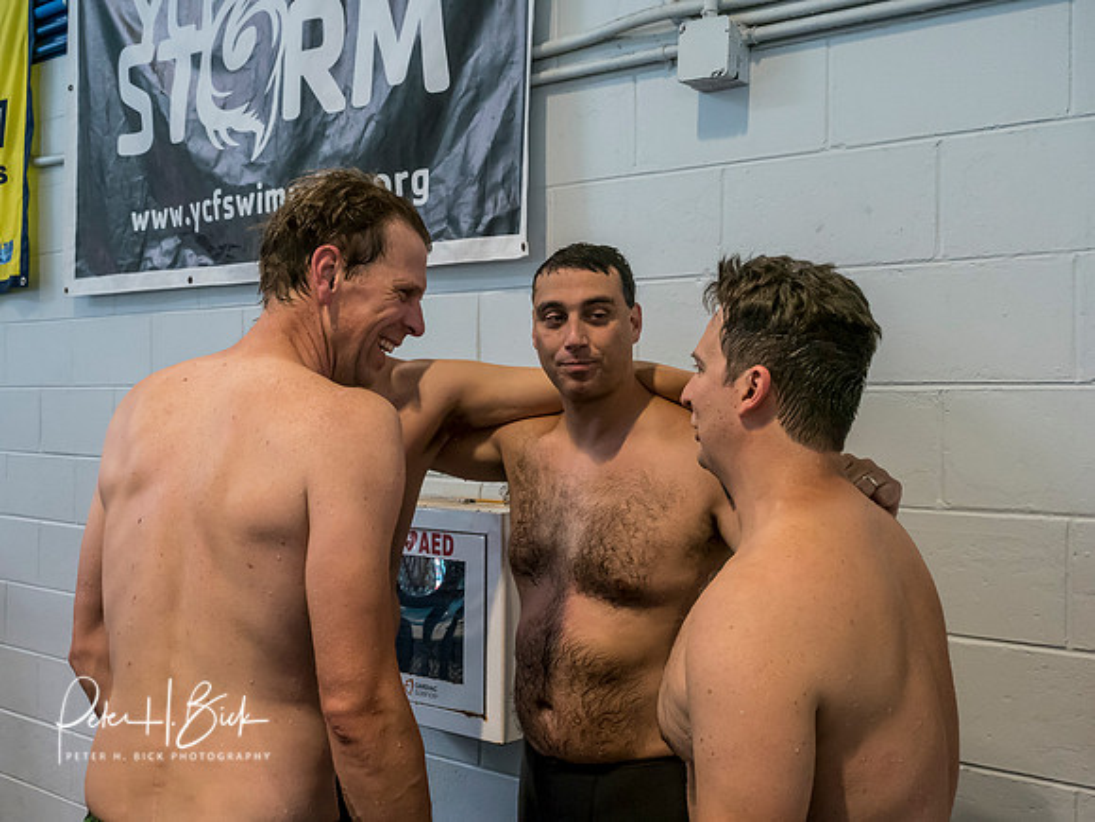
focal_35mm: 40
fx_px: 1265
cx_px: 548
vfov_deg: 36.0
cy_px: 411
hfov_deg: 46.8
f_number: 5
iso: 3200
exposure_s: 1/250
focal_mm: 20
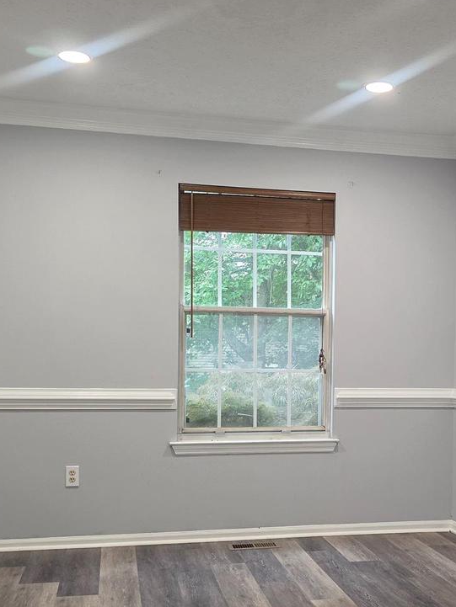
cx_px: 353
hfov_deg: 29.1
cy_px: 365
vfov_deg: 38.7
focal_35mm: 49
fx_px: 860
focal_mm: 6.3
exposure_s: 1/120
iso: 320
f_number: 1.7
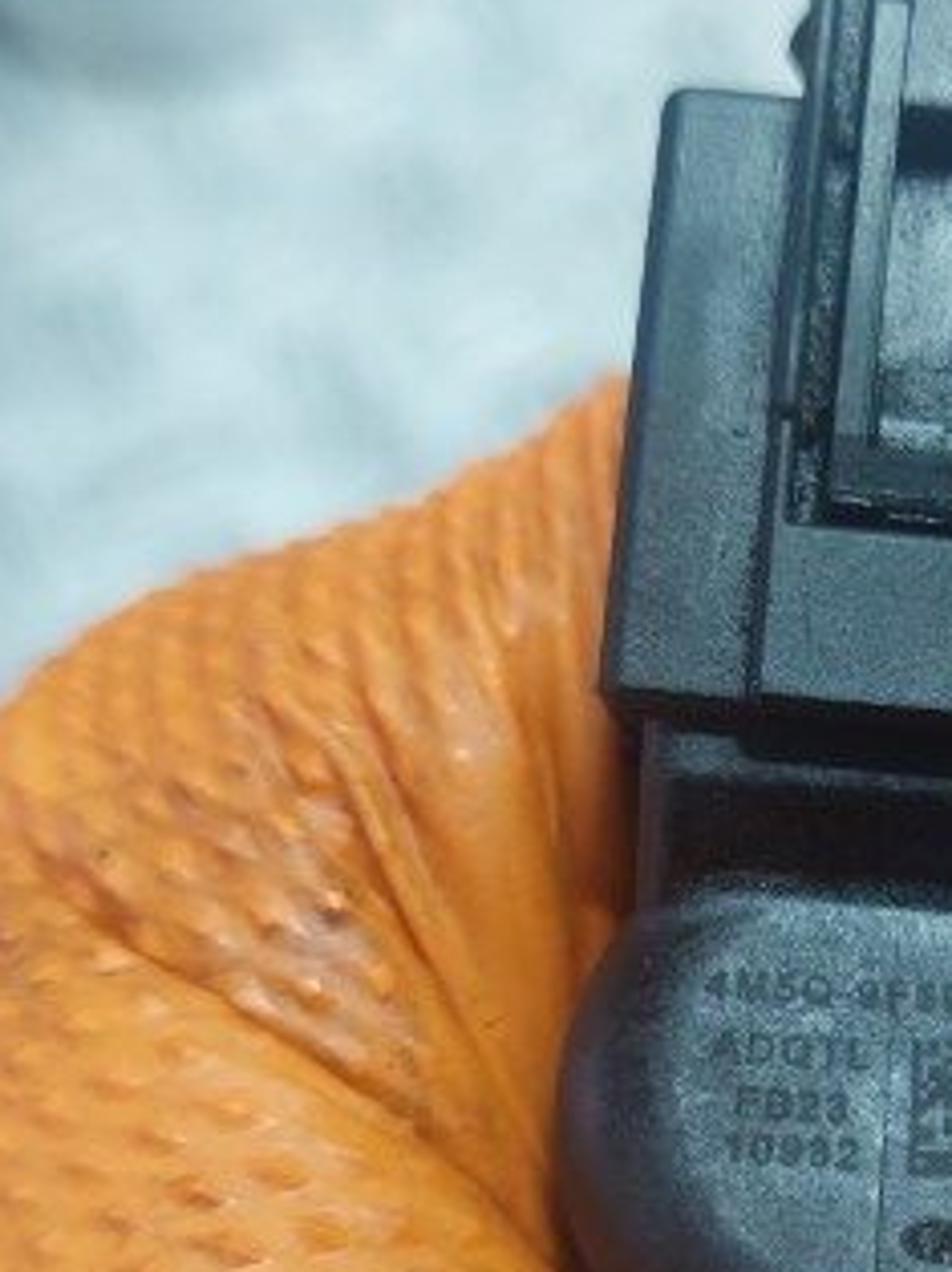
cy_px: 847
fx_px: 1873
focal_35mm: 51
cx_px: 932
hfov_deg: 27.1
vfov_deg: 37.1
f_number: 1.8
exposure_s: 1/100
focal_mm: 5.23
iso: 250
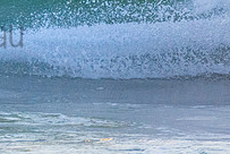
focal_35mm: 2138
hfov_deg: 1.0
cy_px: 21
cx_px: -96
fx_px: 13679
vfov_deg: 0.6
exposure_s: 1/1600
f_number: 5.6
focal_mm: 500
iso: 2000
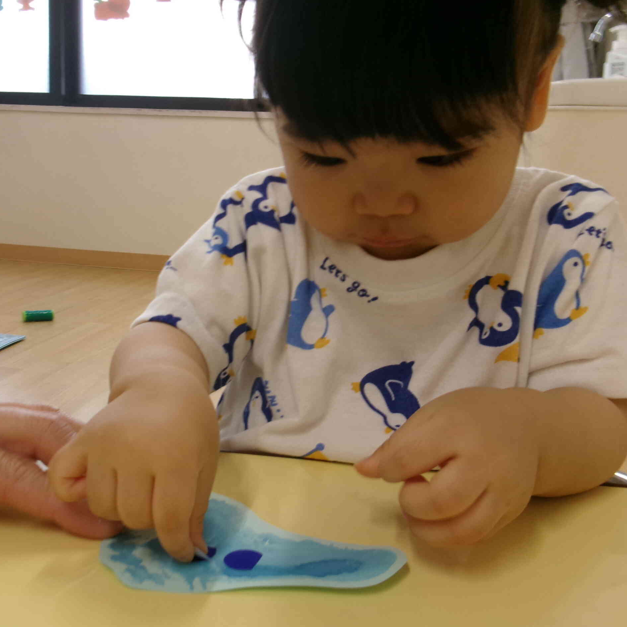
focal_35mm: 34
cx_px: 252
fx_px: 697
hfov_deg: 48.2
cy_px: 315
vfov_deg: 48.5
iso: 171
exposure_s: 1/34
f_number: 3.9
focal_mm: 5.1
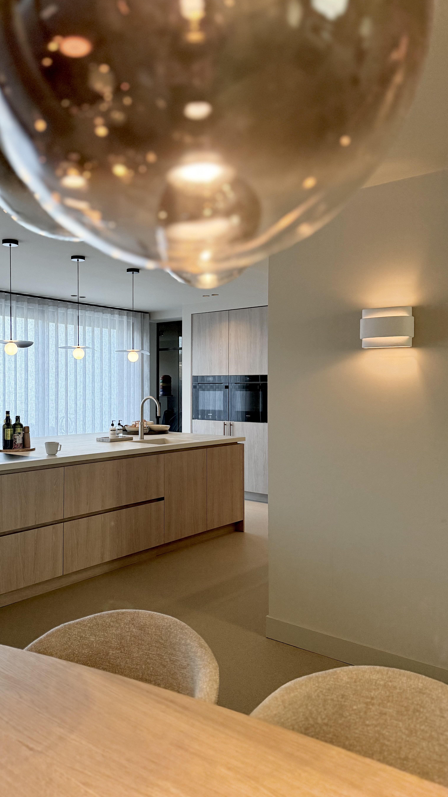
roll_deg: -0.3
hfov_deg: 42.5
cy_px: 389
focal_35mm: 27
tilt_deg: +0.1
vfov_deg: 69.8
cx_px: 160
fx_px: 570
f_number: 1.78
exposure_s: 1/100
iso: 320
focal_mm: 6.76
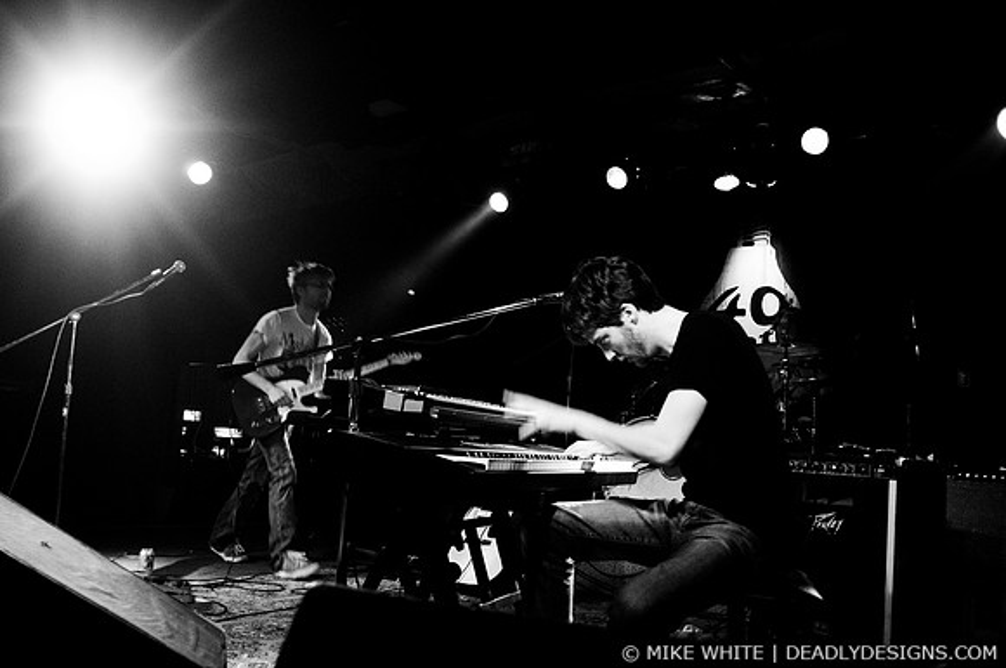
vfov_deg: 43.5
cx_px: 503
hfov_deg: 62.0
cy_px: 334
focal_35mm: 30
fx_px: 837
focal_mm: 20
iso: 1250
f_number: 2.8
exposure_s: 1/50
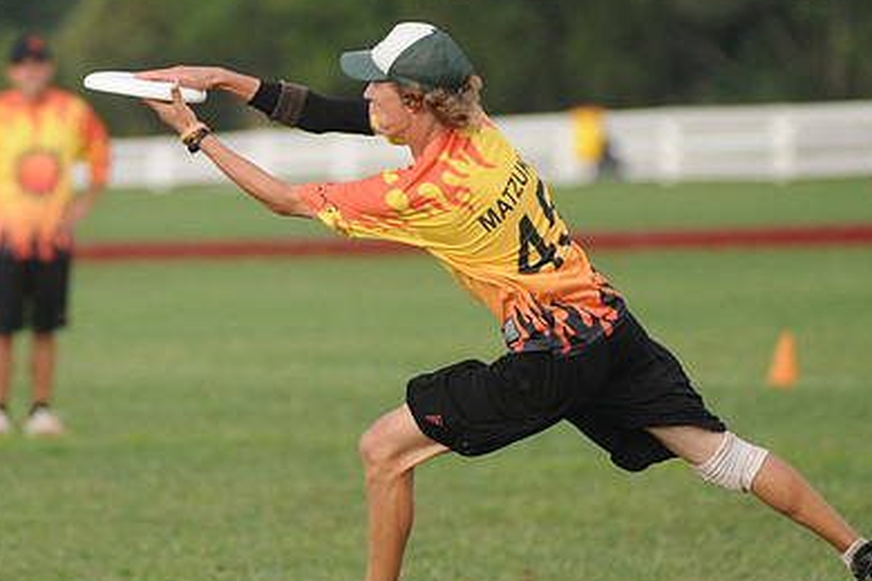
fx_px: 10802
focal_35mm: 446
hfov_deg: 4.6
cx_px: 456
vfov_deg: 3.1
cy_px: 294
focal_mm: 200
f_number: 2.8
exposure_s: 1/2000
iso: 400
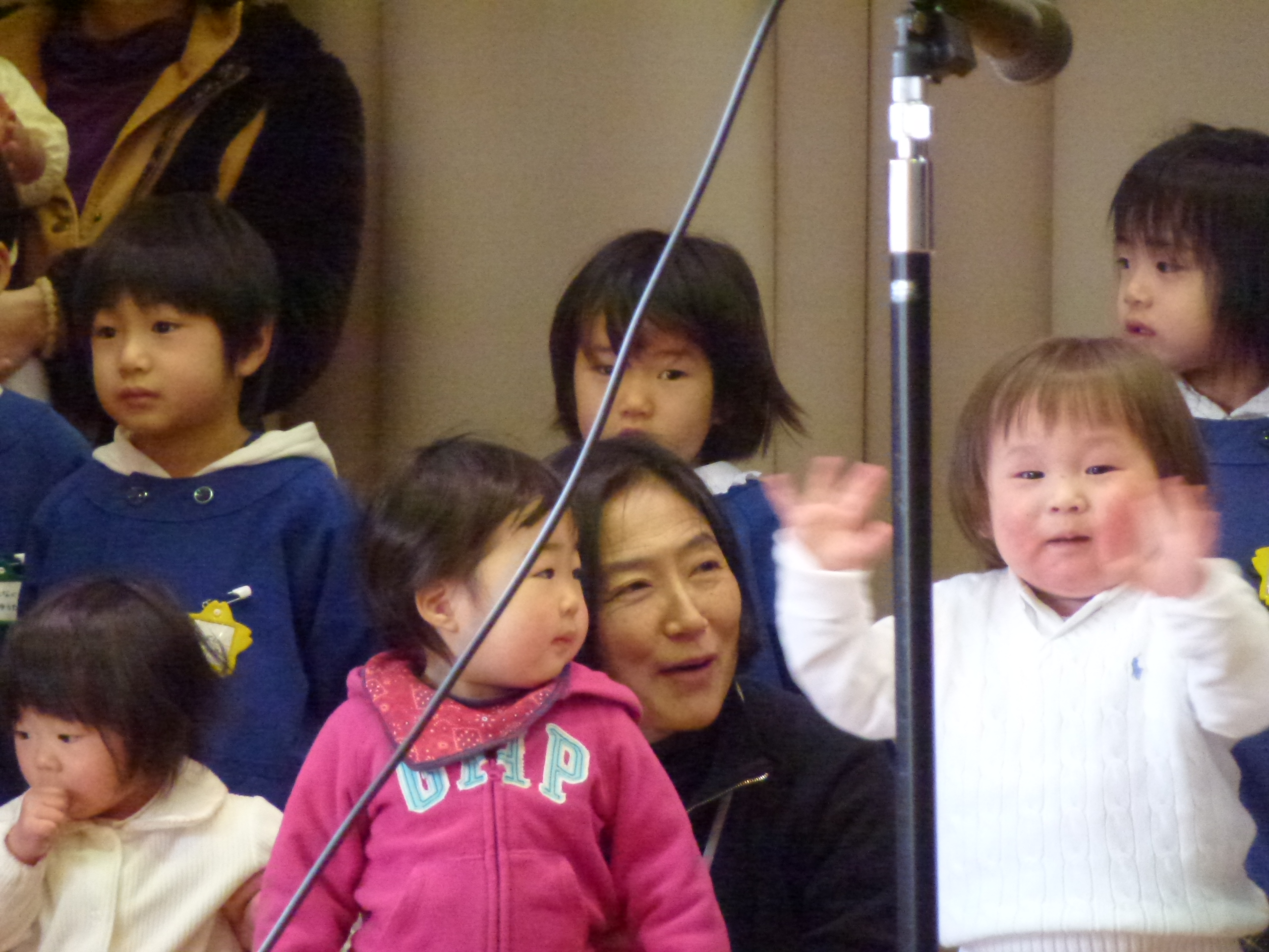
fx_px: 11144
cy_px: 476
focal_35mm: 304
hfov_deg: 6.5
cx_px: 634
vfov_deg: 4.9
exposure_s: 1/40
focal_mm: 54.5
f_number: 5.7
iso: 1600
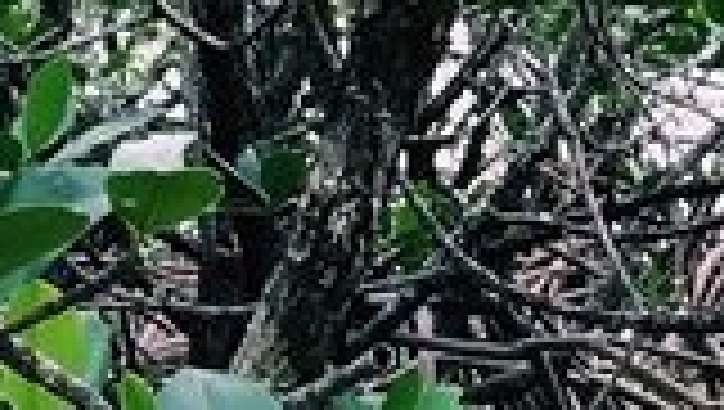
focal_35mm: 194
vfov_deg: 6.3
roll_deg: -0.9
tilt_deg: -4.2
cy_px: 180
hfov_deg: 10.7
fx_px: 3729
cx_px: 1097
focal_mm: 3.99
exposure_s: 1/93
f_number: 1.8
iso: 32
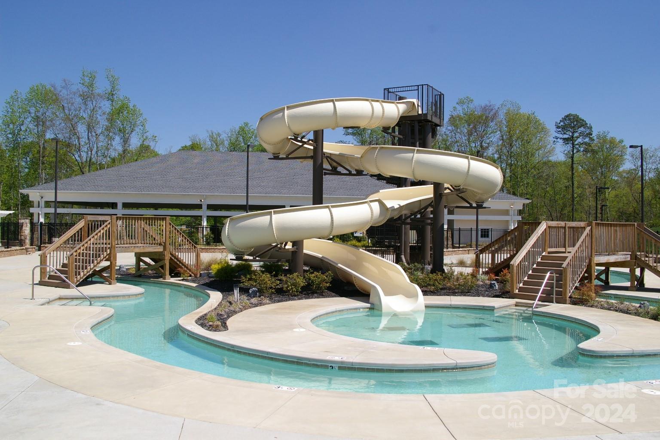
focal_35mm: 32
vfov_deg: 41.7
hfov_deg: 59.5
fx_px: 577
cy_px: 220
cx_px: 330
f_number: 8
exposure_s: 1/750
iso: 200
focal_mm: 21
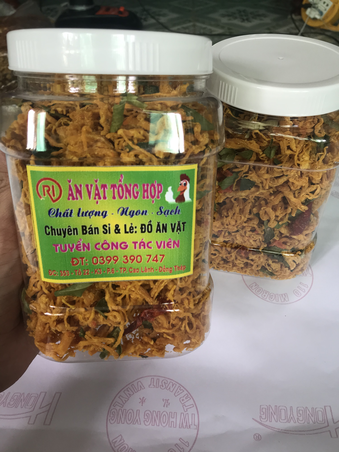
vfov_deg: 63.4
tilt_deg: -41.9
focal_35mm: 28
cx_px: 170
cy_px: 226
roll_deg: +2.2
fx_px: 366
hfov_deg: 49.7
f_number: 1.8
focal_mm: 3.99
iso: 25
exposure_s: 1/50
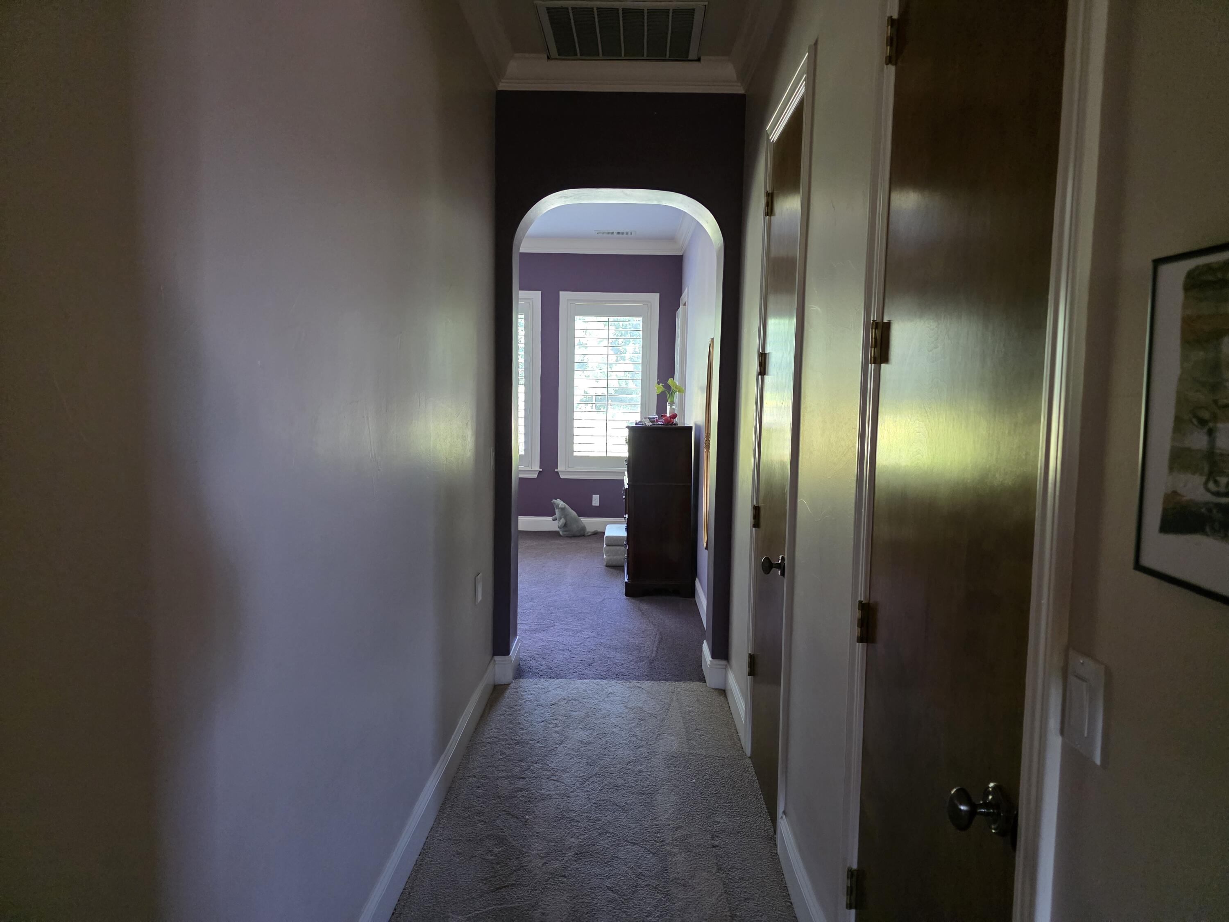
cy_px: 461
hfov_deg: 73.9
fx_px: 817
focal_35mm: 23
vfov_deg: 58.9
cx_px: 614
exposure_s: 1/120
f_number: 1.7
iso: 1250
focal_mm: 6.3
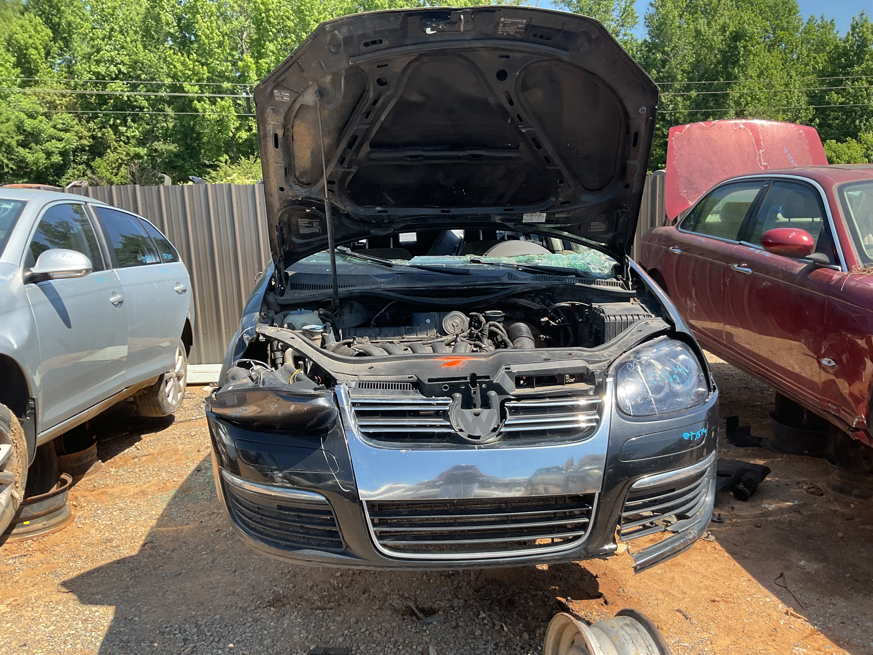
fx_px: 731
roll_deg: +2.2
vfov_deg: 48.2
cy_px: 328
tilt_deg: -9.4
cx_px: 436
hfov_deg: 61.7
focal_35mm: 29
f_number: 1.8
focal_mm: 3
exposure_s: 1/709
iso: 16
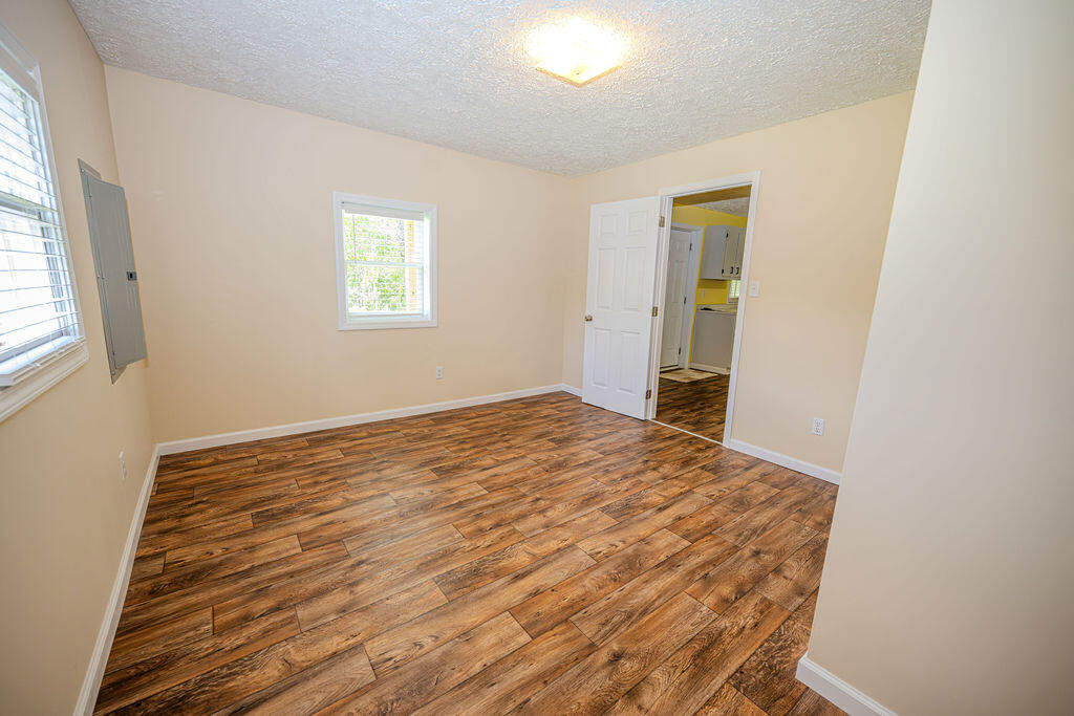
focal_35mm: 14
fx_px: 418
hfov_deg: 104.2
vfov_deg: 81.2
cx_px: 537
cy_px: 358
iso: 2000
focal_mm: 14
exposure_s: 1/200
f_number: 4
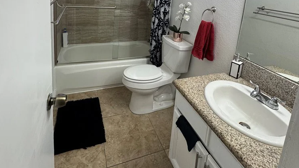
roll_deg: -5.4
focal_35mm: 21
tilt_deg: -9.8
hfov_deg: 83.8
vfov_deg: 47.6
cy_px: 14
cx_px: 146
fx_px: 166
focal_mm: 2.22
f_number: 2.2
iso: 160
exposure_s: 1/120
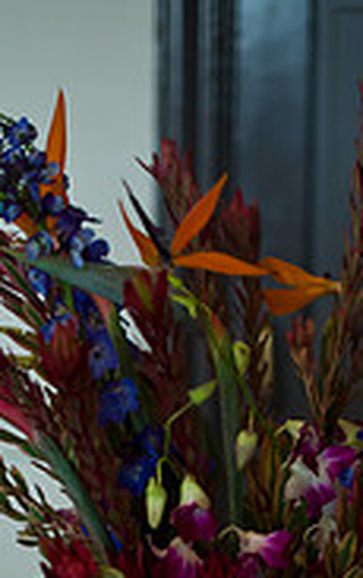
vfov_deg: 16.0
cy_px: 685
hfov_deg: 10.5
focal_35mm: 125
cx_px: 219
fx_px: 1971
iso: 1600
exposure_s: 1/250
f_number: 2
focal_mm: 50
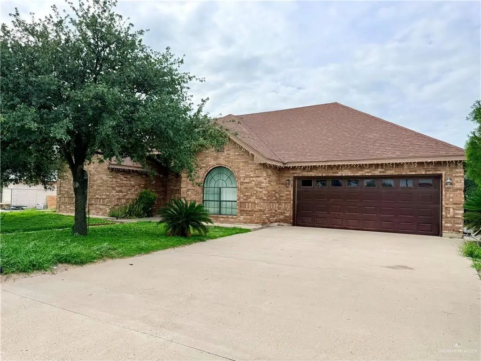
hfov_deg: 71.6
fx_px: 333
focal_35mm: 24
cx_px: 240
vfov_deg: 56.8
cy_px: 180
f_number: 1.78
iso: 80
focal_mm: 6.76
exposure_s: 1/3145
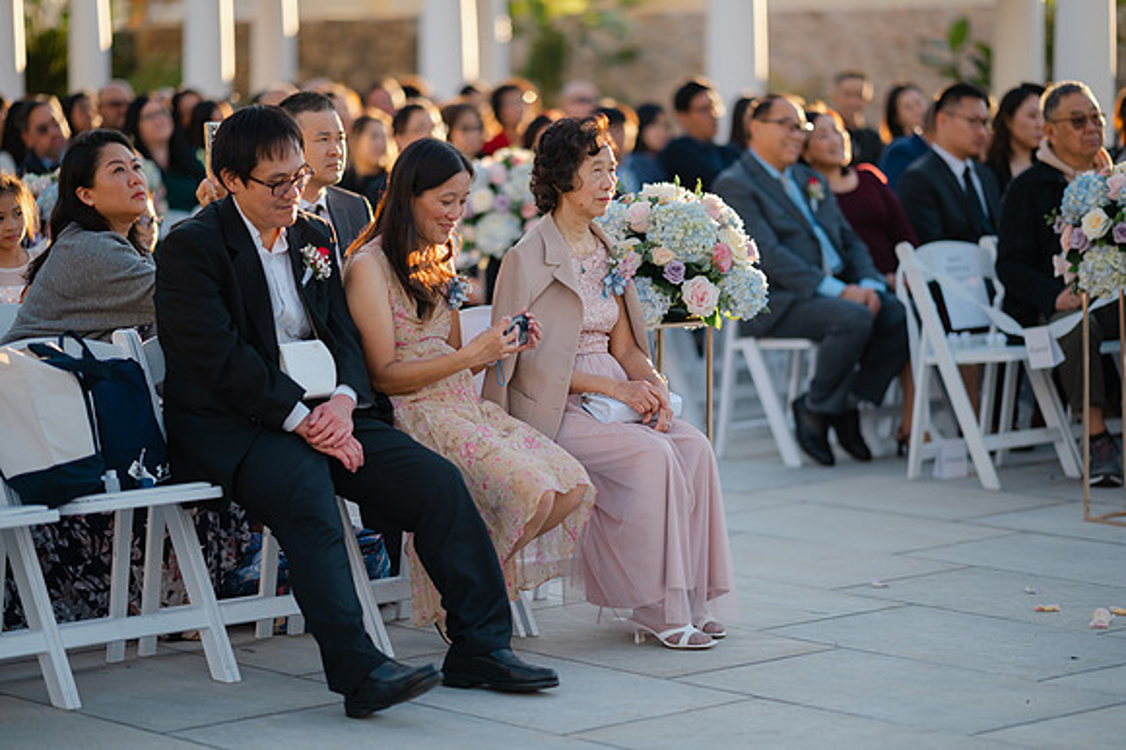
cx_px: 563
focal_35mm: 105
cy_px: 375
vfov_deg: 13.0
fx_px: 3282
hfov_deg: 19.5
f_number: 1.4
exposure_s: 1/1250
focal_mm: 105
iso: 100
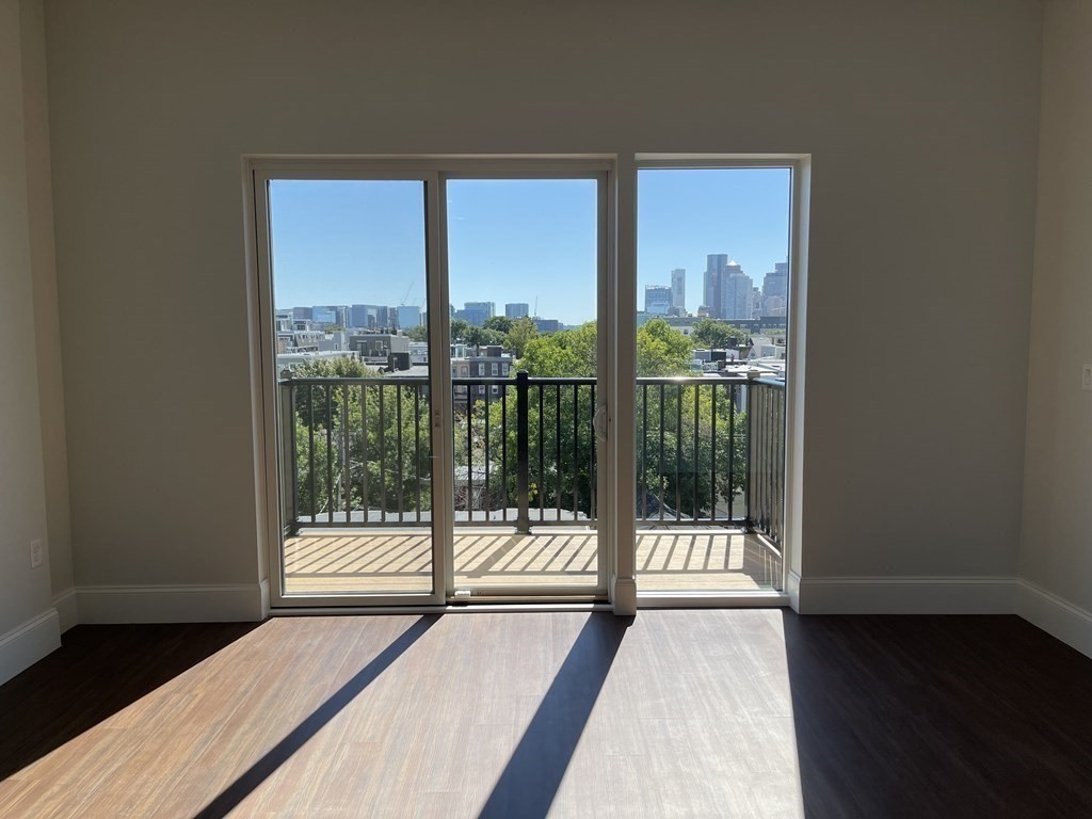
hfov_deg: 67.3
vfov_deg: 53.1
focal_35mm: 26
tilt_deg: -5.2
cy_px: 410
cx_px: 546
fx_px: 820
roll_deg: -0.3
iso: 32
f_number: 1.6
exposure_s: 1/1821
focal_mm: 5.1
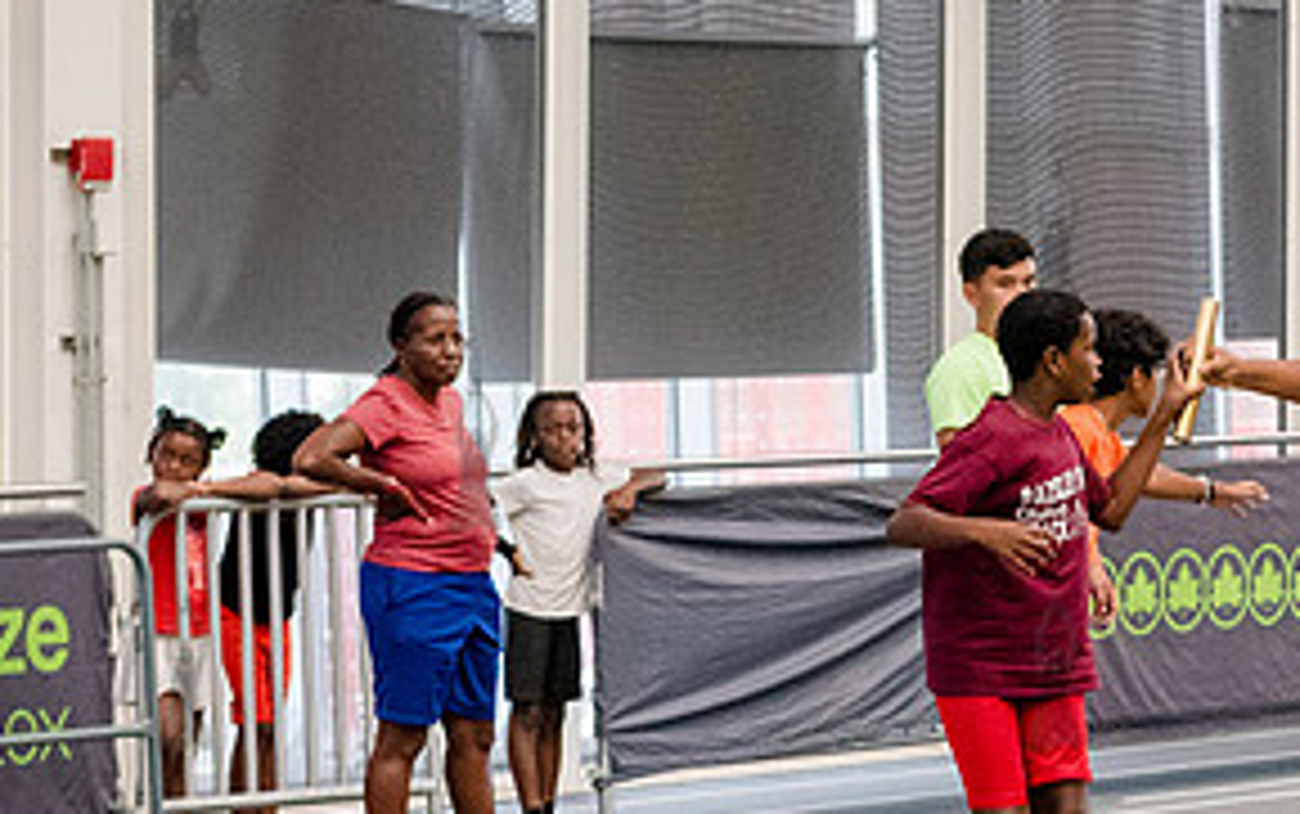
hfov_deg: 11.2
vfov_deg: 7.1
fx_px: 6594
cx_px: 1053
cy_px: 672
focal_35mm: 186
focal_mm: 62
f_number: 3.5
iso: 6400
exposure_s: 1/1000
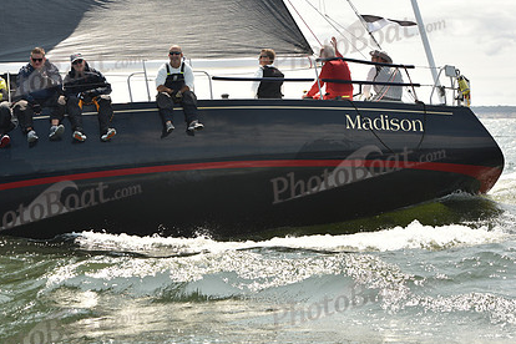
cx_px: 207
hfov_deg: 20.8
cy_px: 124
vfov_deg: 13.9
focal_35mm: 98
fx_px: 1405
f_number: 6.3
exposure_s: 1/800
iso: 250
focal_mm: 70
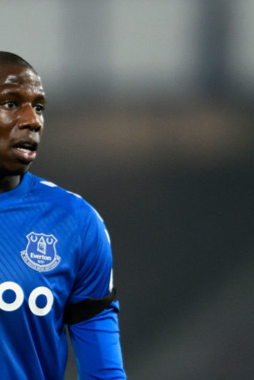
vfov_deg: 2.3
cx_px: 1
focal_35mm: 904
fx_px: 9567
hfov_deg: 1.5
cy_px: 190
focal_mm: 400
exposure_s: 1/2000
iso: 3200
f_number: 2.8
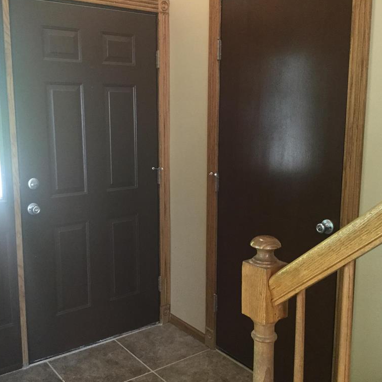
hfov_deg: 44.8
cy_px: 189
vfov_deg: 44.9
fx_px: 462
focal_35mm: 37
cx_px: 162
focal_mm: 3.3
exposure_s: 1/30
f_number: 2.4
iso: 160
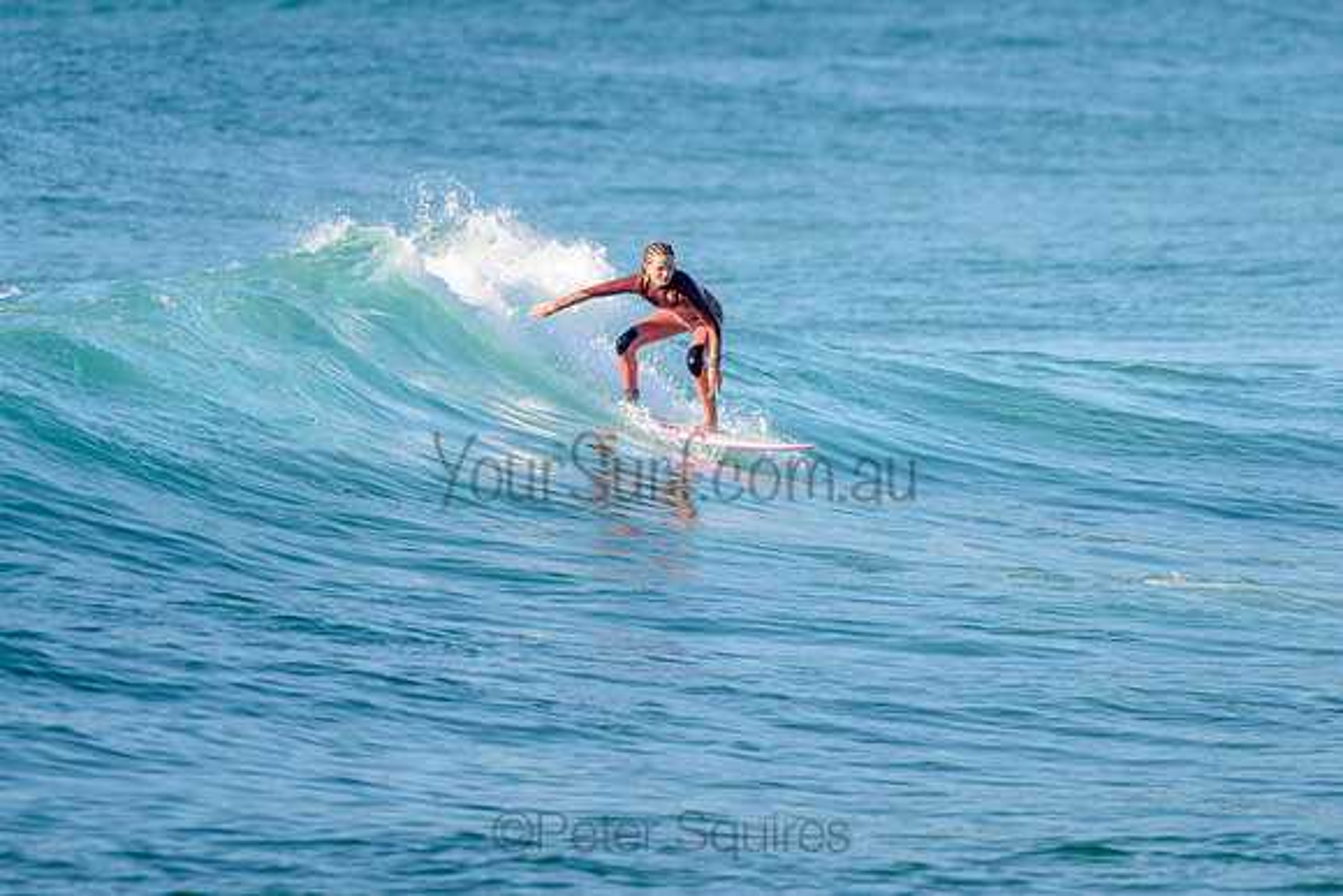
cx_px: 584
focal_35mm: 612
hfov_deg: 3.4
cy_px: 418
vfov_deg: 2.2
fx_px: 22845
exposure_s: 1/2000
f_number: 5.6
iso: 720
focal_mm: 500
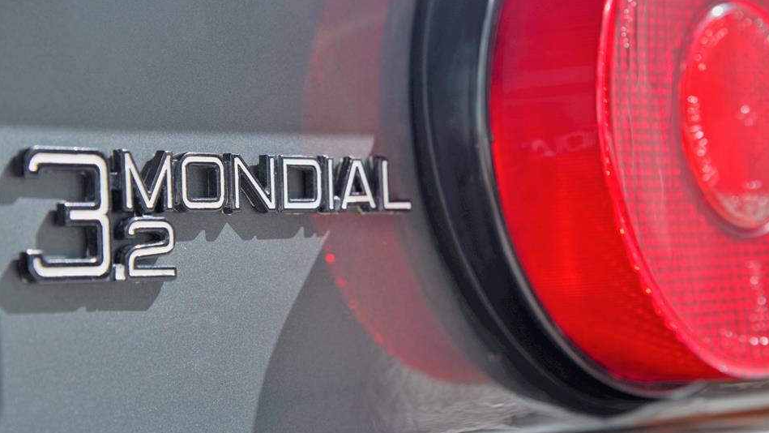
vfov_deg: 9.5
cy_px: 178
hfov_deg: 16.9
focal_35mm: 127
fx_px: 2590
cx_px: 387
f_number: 8
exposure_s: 1/80
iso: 100
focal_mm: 120
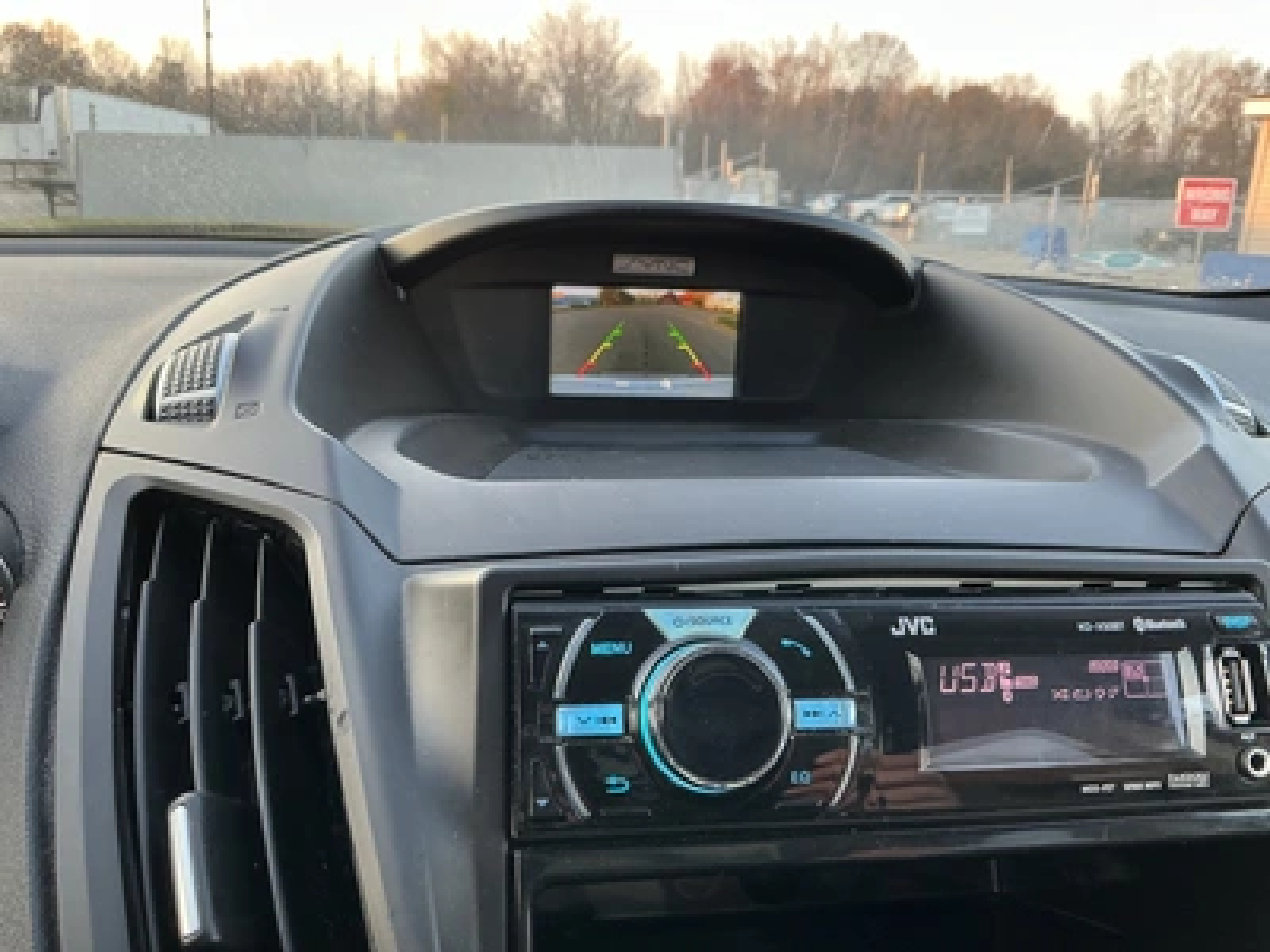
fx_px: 1027
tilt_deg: -15.0
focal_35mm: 28
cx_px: 635
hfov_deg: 63.4
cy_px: 476
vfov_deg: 49.7
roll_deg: -1.8
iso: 64
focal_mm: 3
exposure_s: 1/98
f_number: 1.8
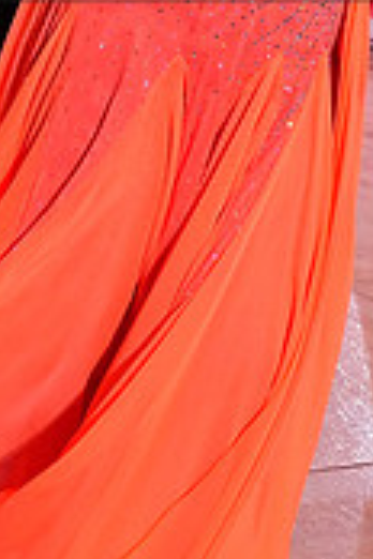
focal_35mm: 120
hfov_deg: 11.4
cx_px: 130
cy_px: -103
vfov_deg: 16.4
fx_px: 1865
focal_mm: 24
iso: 3200
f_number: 6.3
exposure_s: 1/320
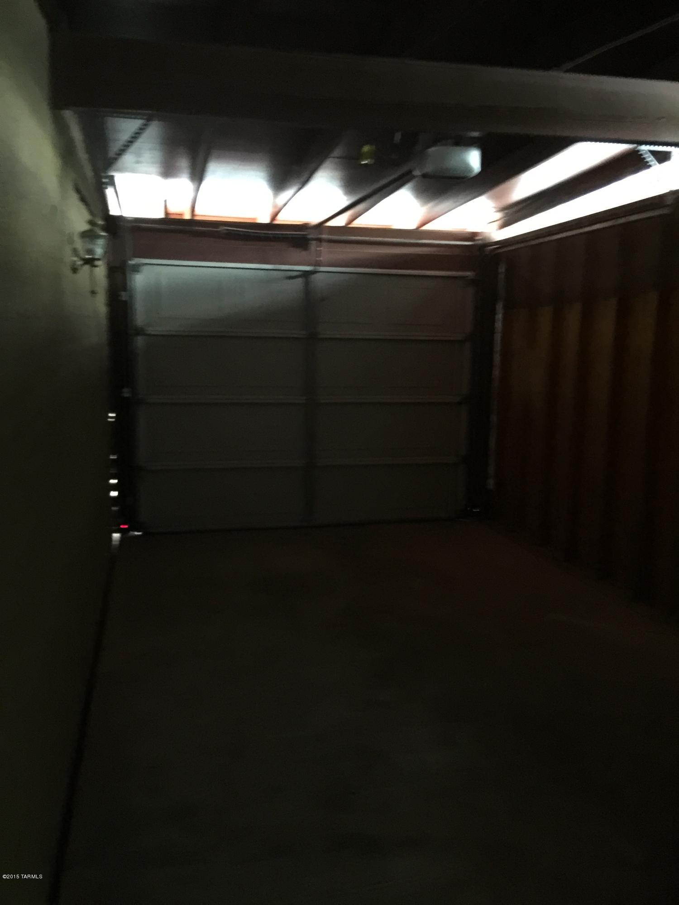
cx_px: 340
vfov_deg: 61.7
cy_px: 452
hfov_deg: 48.2
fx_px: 758
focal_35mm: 29
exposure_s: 1/4
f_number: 2.2
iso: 250
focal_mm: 4.15
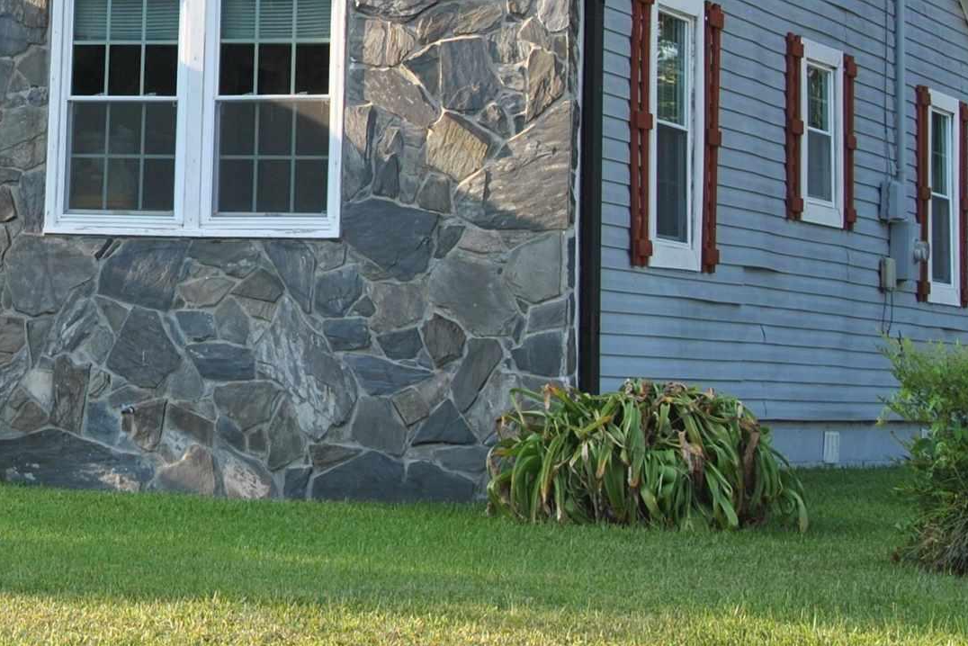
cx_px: -89
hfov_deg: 16.6
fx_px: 3227
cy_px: 17
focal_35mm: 120
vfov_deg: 11.3
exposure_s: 1/200
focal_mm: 28
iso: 100
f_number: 5.6
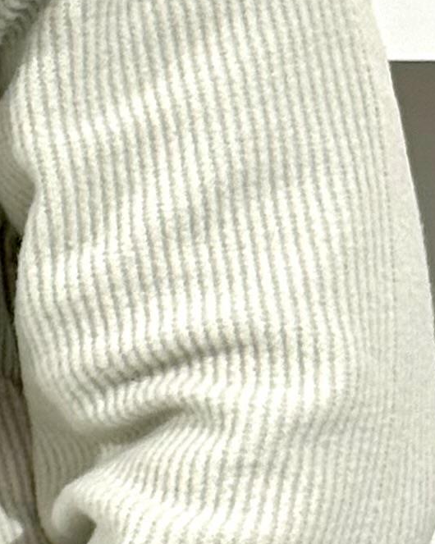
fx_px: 4589
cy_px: 266
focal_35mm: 285
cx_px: -442
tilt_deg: -5.4
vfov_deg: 6.8
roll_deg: +0.0
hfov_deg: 5.3
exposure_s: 1/100
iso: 64
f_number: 1.78
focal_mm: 6.76
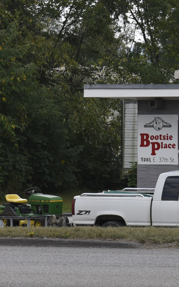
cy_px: 169
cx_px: 459
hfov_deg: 4.8
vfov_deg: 7.9
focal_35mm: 264
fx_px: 2059
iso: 500
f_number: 8
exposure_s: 1/1250
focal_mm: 70
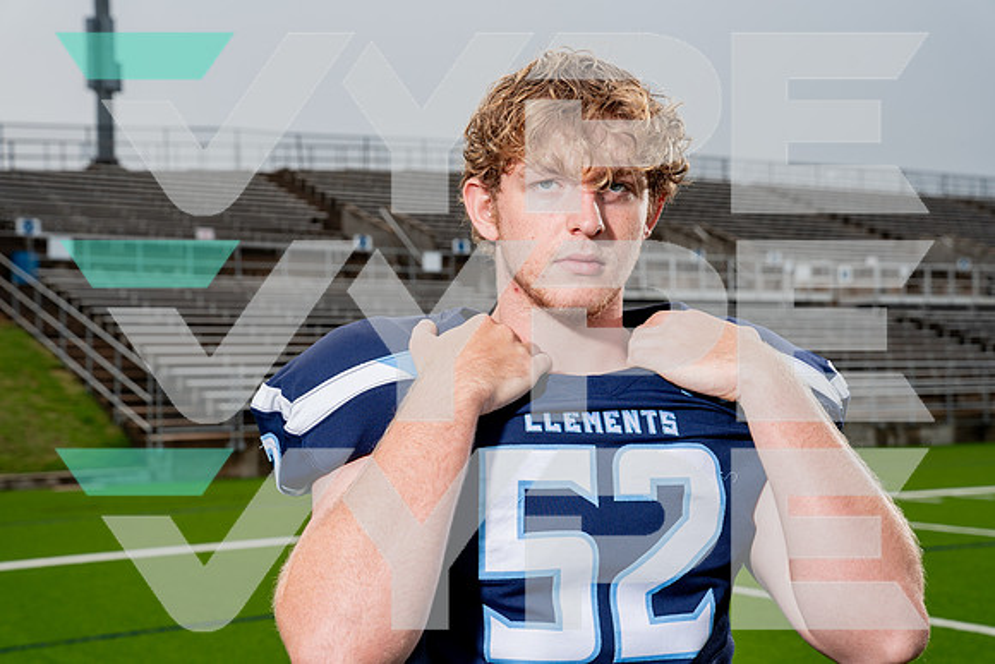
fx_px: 1520
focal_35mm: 55
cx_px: 498
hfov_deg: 36.2
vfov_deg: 24.6
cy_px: 332
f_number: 7.1
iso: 160
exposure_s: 1/250
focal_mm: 55
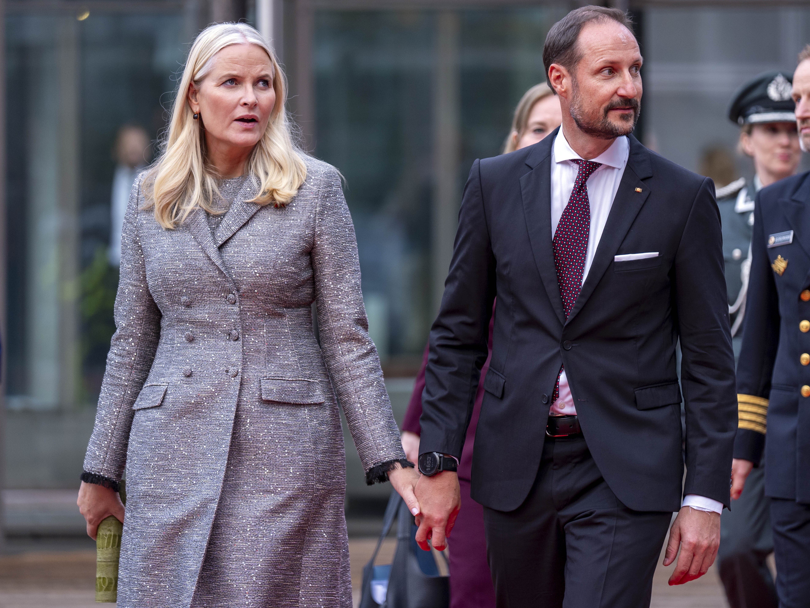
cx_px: 420
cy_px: 304
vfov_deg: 8.7
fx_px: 4002
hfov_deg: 11.6
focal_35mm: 171
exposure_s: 1/400
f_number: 2.8
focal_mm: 158
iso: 400
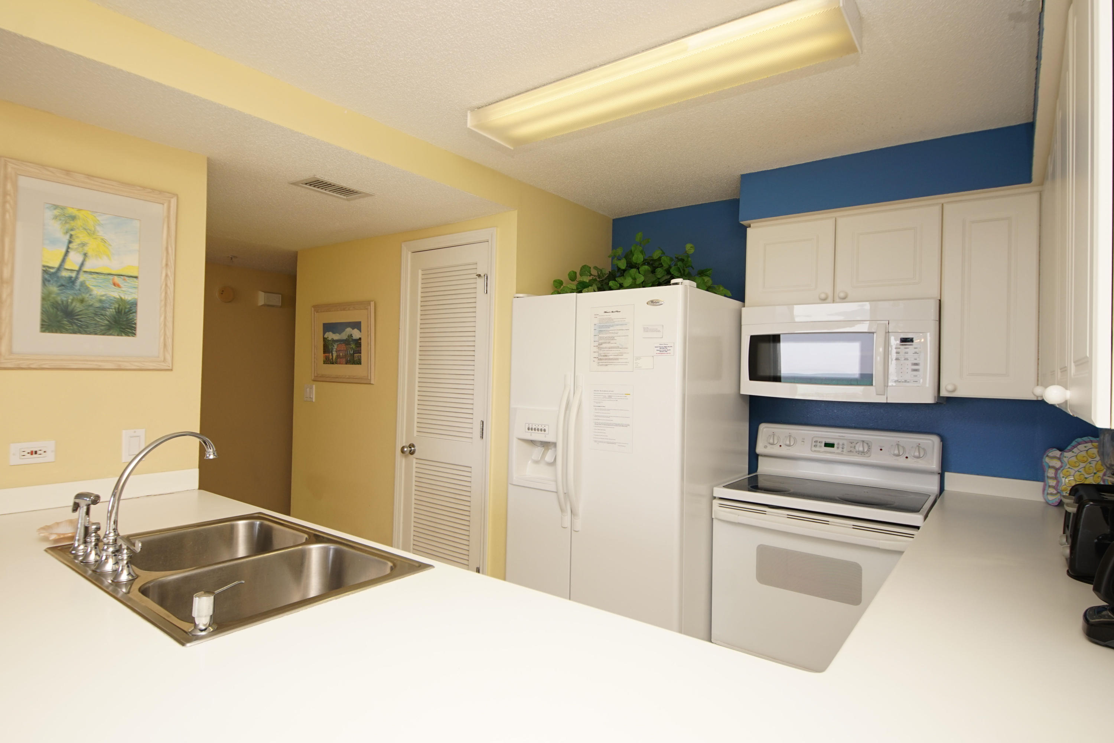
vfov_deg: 67.4
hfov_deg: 90.0
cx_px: 557
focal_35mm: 18
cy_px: 372
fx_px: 557
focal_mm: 12
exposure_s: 1/160
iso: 320
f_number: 4.5
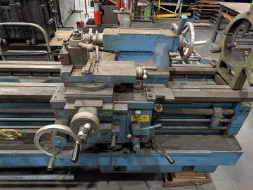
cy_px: 95
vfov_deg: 56.9
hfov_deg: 71.5
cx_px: 126
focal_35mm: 24
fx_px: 176
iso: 940
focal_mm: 6.9
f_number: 1.68
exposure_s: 1/120
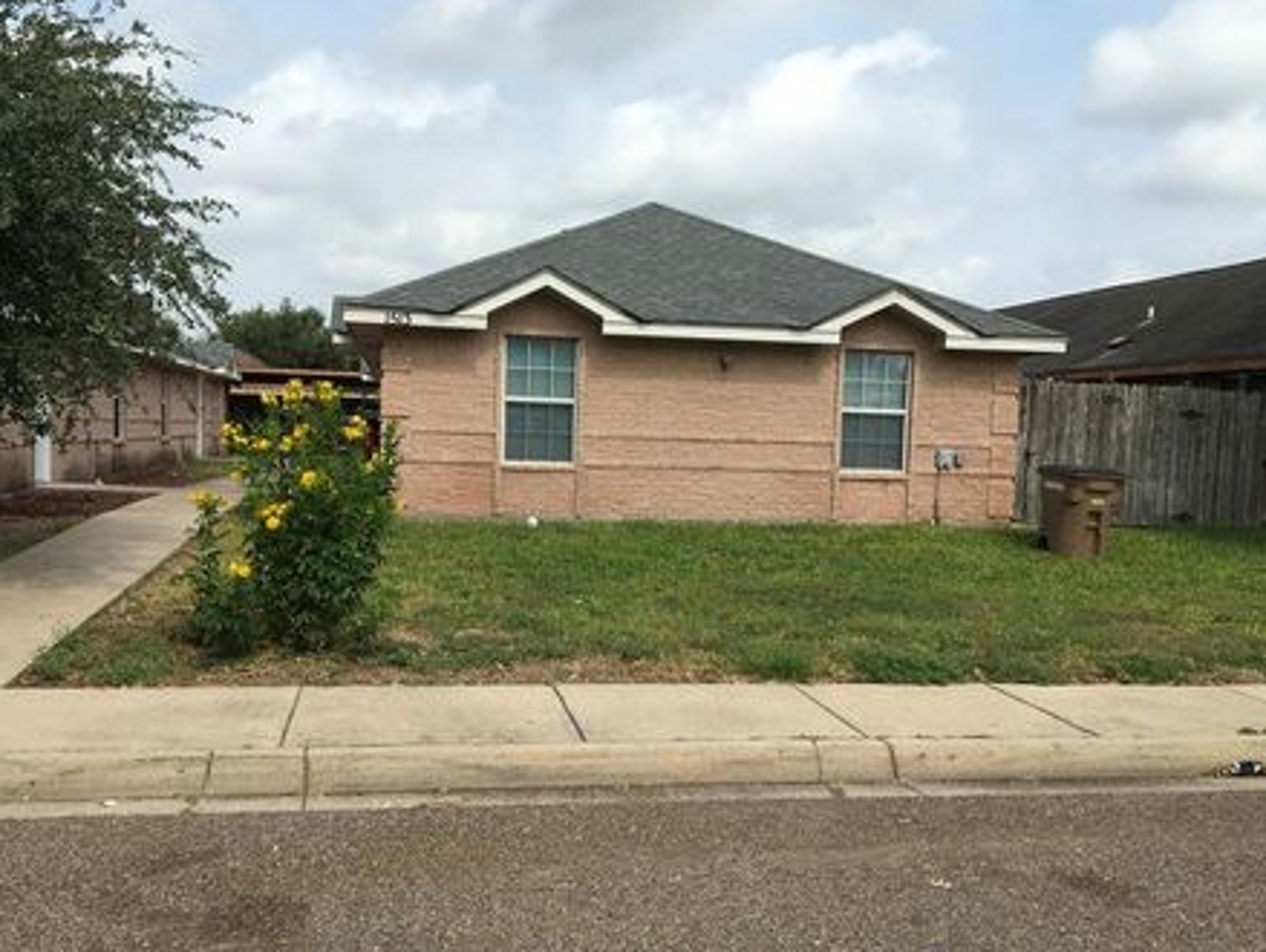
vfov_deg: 43.0
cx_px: 617
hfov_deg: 55.3
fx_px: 1208
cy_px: 506
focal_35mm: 33
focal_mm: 4.15
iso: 25
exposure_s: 1/2331
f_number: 2.2
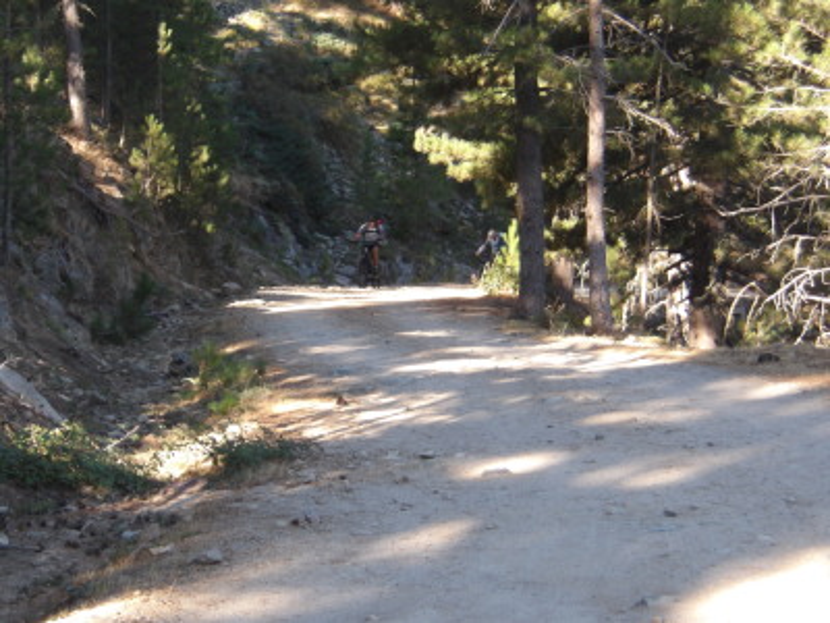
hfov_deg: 22.5
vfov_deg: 17.0
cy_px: 312
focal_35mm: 87
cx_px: 415
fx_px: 2086
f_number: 5.6
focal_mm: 15.6
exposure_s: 1/46
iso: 100
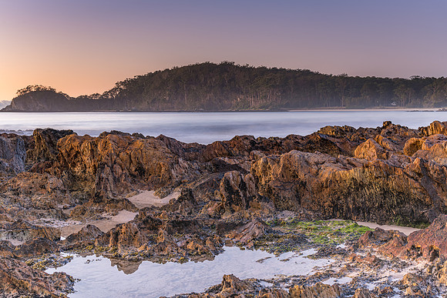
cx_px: 224
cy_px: 149
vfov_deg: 27.1
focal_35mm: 50
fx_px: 620
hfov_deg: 39.7
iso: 80
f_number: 8
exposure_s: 8
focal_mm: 48
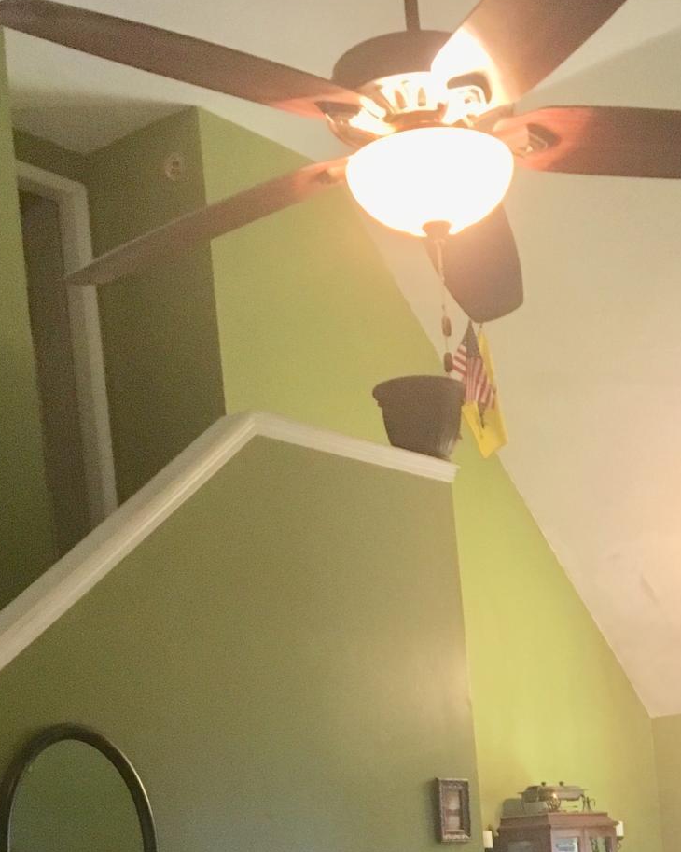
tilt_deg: -2.3
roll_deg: +4.8
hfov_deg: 24.0
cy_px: 921
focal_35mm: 62
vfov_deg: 28.0
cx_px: 596
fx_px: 1563
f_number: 2.2
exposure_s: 1/30
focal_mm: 4.15
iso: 200
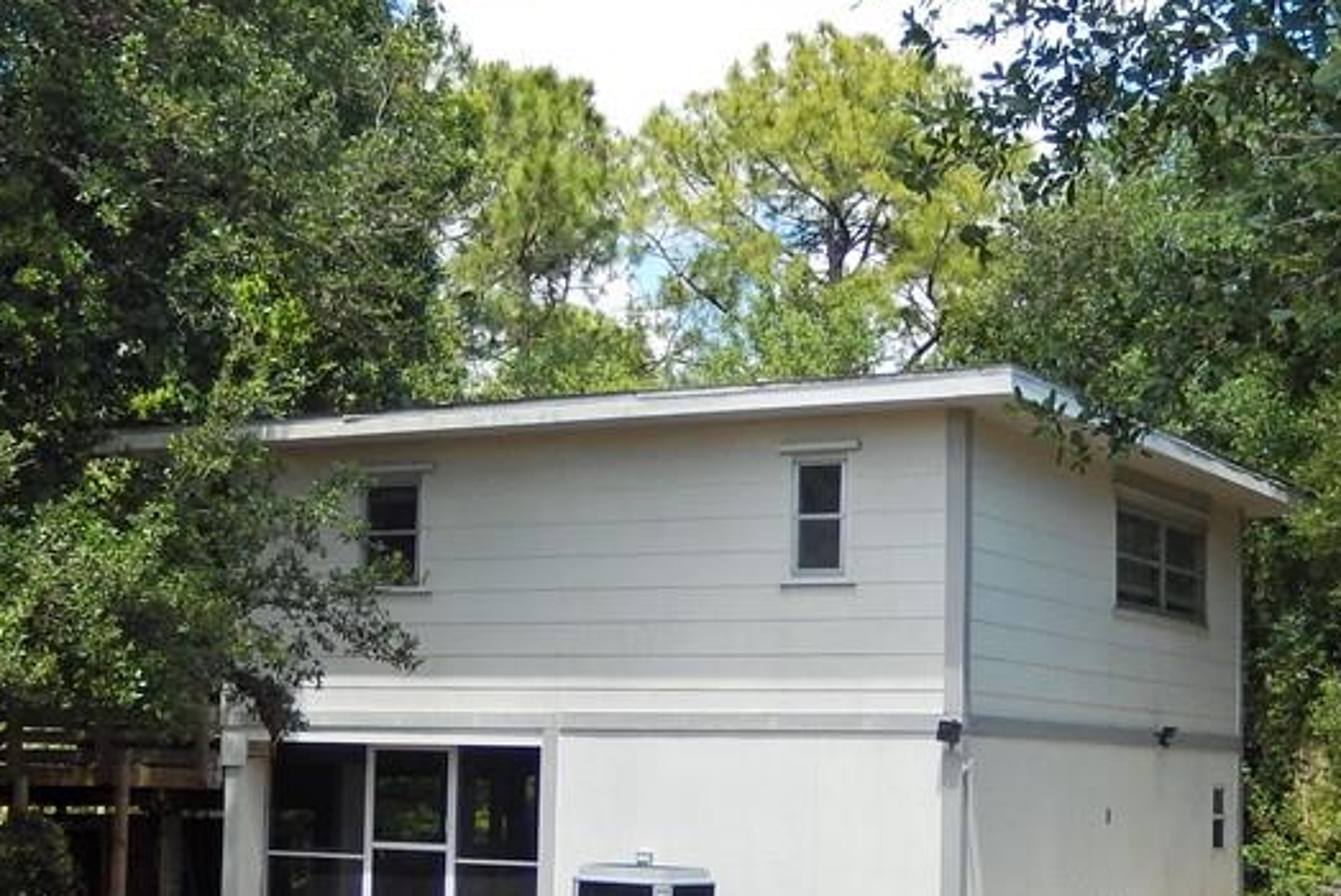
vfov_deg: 20.9
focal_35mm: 65
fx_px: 2422
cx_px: 617
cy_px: 540
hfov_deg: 30.9
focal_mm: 5.7
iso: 125
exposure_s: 1/500
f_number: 3.8
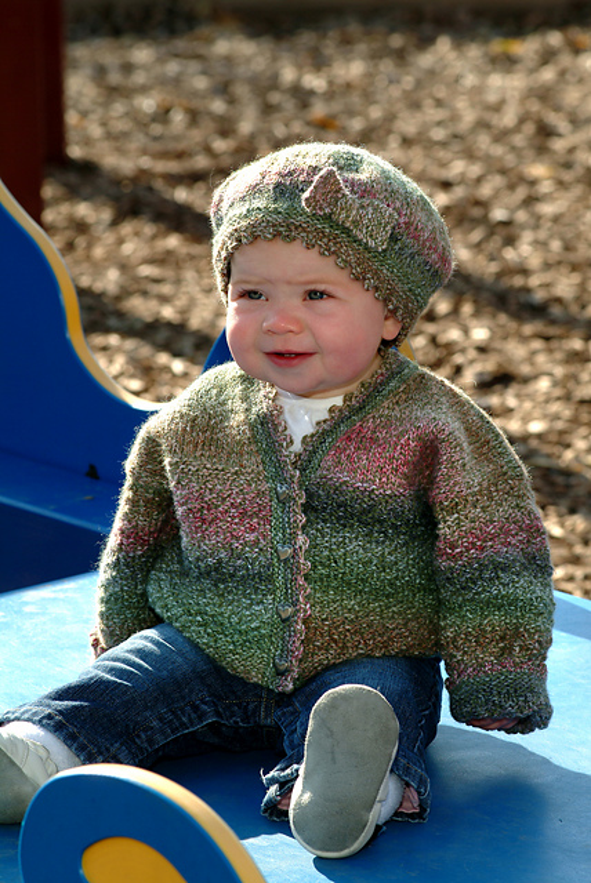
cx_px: 296
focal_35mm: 189
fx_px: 4644
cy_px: 442
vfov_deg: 10.9
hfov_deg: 7.3
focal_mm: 126
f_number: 9.5
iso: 100
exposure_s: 1/125
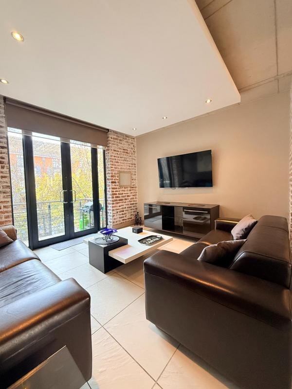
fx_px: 157
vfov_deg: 102.1
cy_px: 194
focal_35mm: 14
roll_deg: +1.7
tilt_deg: -2.6
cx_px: 146
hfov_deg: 85.7
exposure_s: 1/100
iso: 250
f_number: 2.2
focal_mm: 2.22
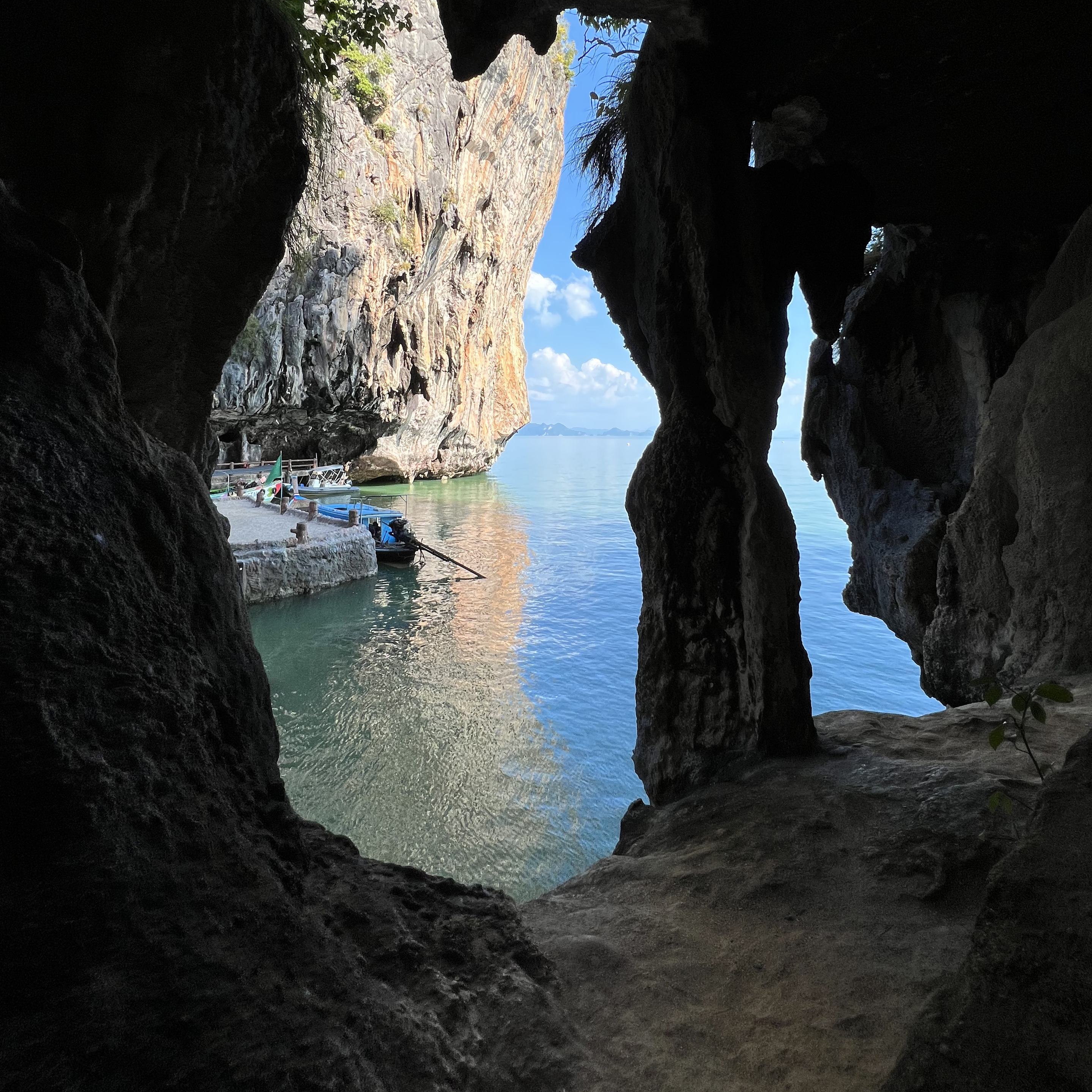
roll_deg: +0.0
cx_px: 558
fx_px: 571
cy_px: 398
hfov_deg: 87.4
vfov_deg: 85.4
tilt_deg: +4.2
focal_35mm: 16
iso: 32
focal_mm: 1.57
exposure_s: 1/968
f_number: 1.8
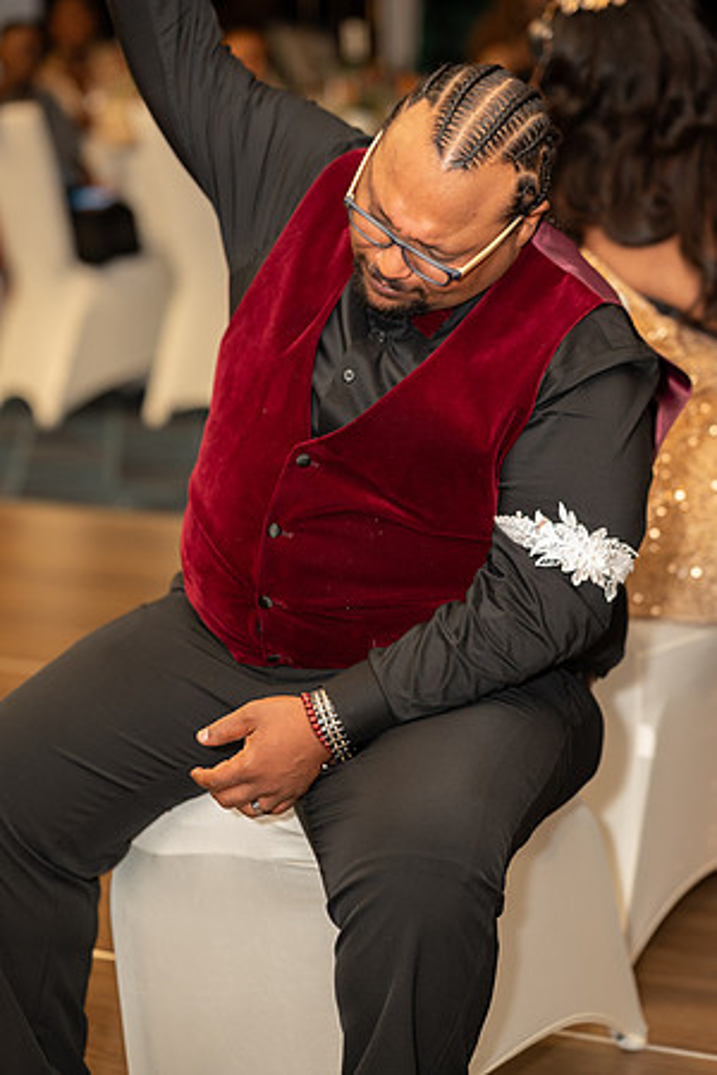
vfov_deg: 23.9
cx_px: 358
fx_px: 2539
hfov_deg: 16.1
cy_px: 538
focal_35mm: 85
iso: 800
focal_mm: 85
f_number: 2.5
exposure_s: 1/100
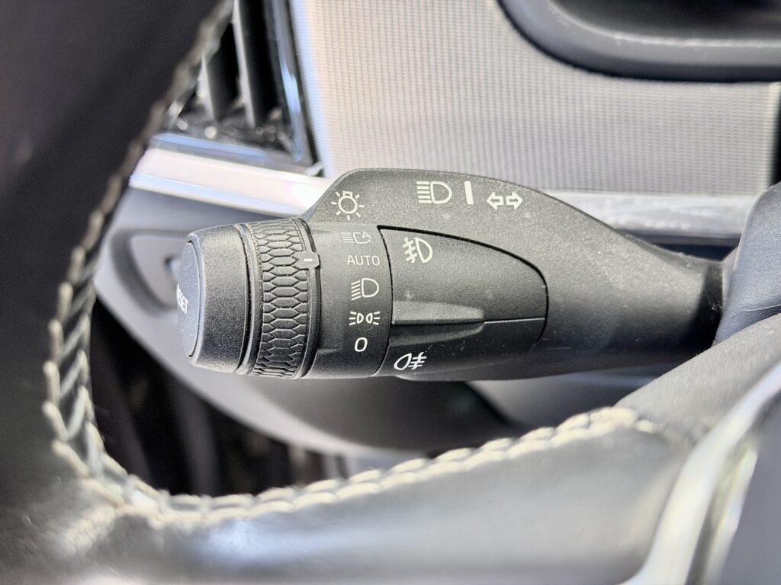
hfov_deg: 39.7
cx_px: 390
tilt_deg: -31.1
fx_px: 1083
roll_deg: +11.5
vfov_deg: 30.3
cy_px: 292
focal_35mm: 48
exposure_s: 1/33
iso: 320
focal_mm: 6.76
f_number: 1.78
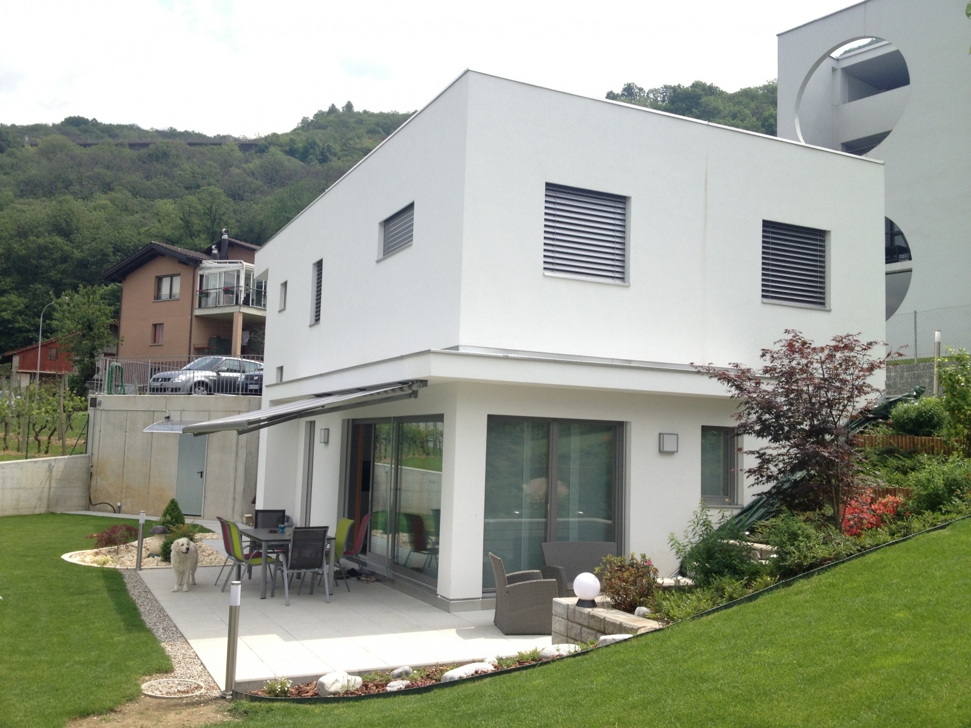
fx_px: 982
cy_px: 364
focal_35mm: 35
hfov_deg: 52.6
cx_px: 486
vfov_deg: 40.7
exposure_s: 1/1042
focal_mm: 4.28
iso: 50
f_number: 2.4
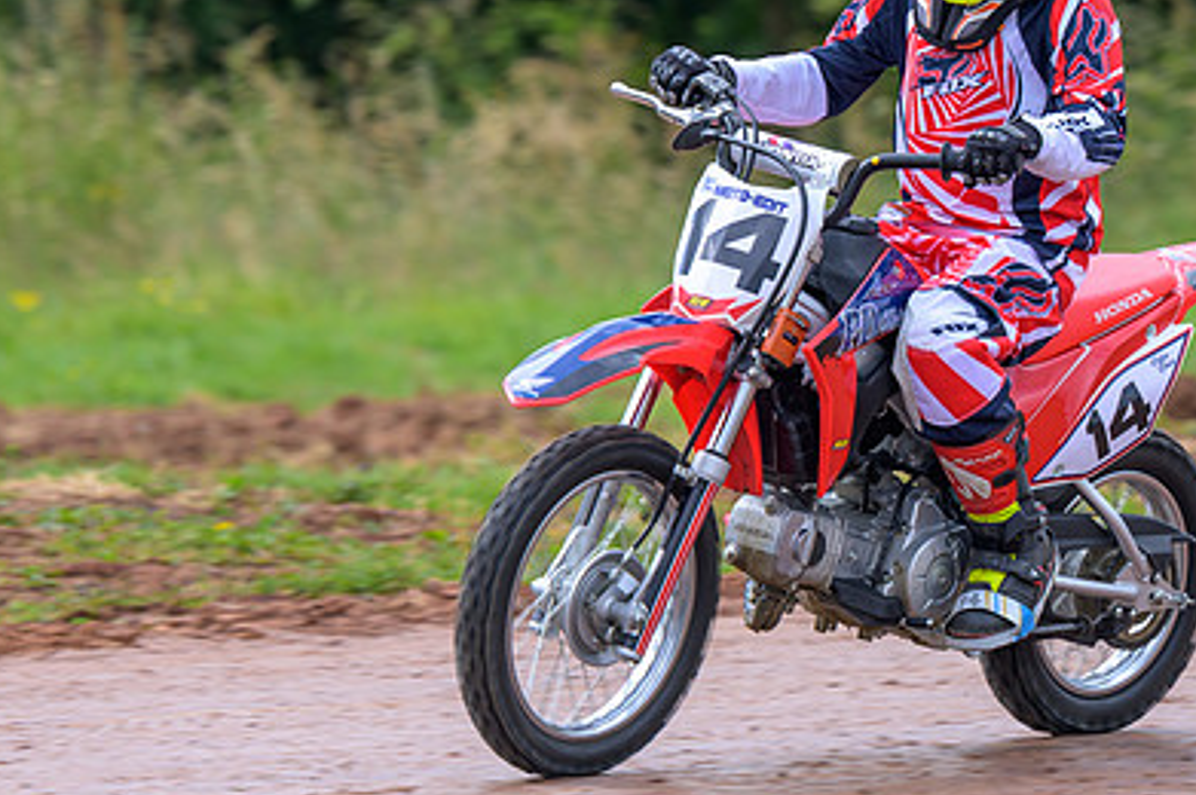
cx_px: 694
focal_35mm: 436
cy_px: 199
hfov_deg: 4.7
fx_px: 14472
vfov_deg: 3.1
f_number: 4
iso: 80
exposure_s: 1/320
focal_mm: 160
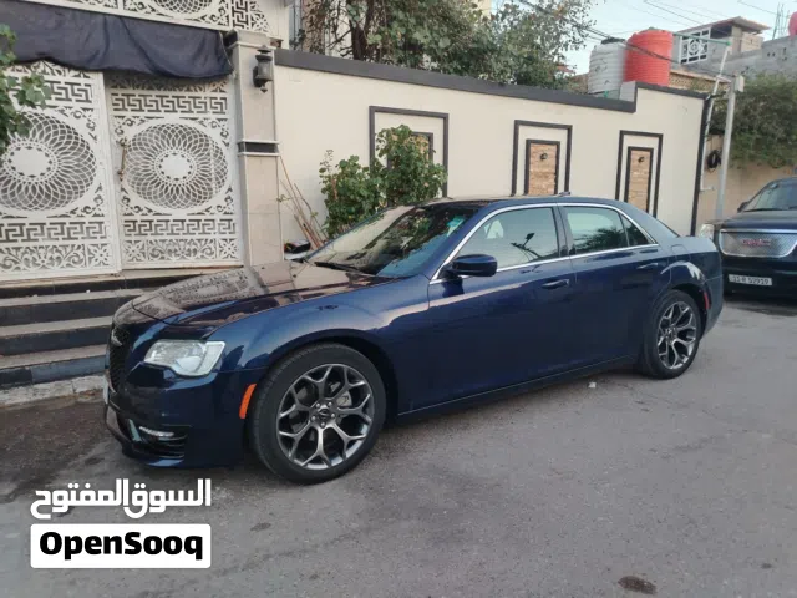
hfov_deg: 71.6
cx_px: 398
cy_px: 299
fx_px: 553
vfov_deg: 56.8
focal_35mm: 24
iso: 441
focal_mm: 5.25
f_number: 1.75
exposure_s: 1/50
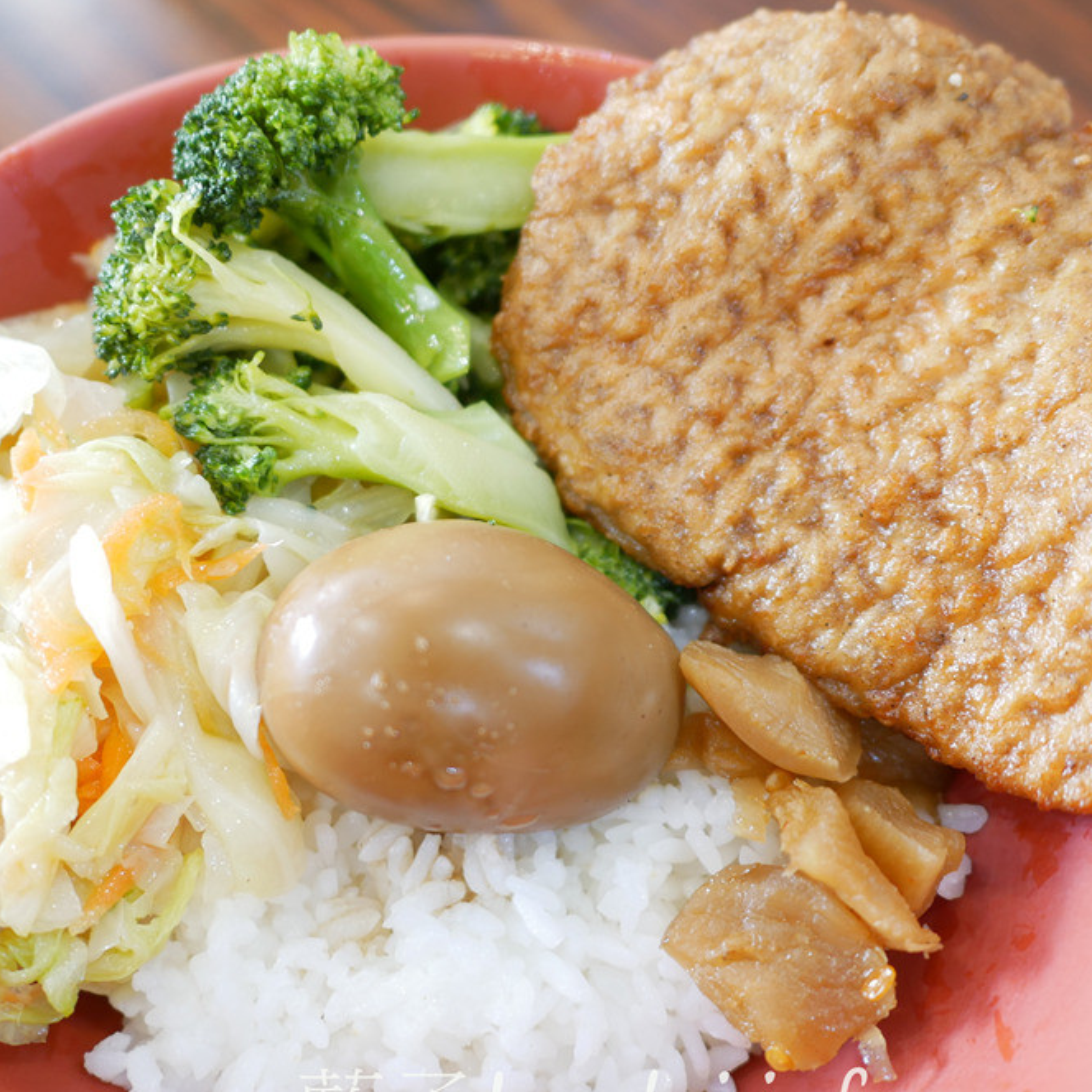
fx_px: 1428
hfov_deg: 41.8
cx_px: 585
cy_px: 563
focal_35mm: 40
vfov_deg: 41.9
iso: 400
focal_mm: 15
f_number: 1.7
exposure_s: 1/60
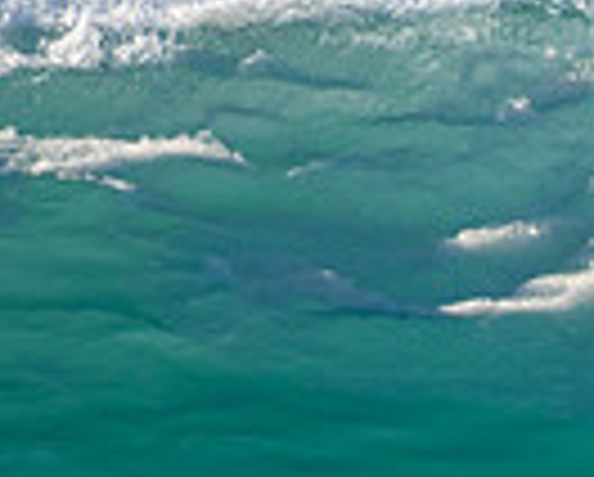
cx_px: 1269
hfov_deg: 0.6
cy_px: 425
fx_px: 54385
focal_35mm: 3089
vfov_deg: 0.5
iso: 320
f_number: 5.6
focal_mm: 500
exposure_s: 1/1250
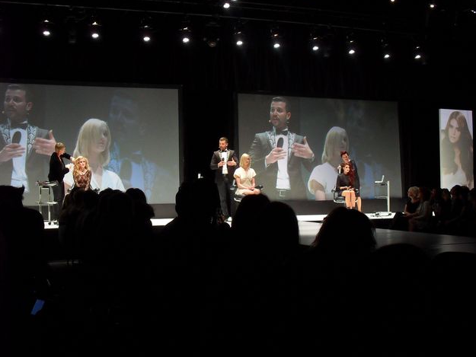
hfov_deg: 43.8
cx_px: 242
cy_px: 175
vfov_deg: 33.6
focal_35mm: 43
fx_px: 591
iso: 240
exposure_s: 1/30
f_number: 3.6
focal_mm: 7.5
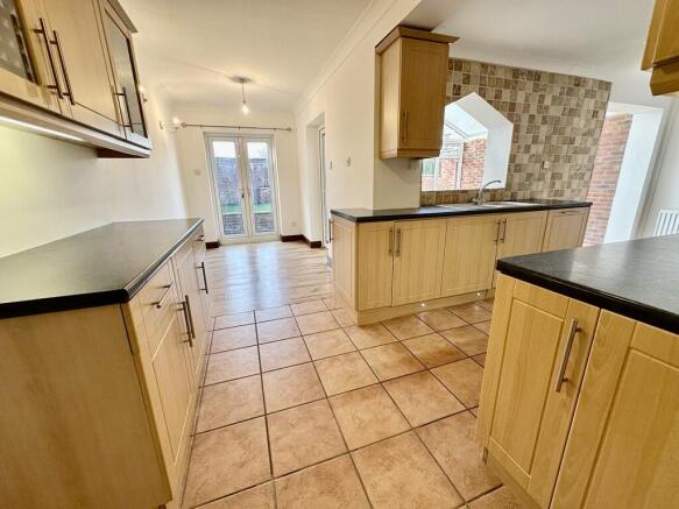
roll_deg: +0.7
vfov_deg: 85.7
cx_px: 340
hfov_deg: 102.1
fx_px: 275
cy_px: 254
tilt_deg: -15.6
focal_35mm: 14
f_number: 2.2
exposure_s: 1/100
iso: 100
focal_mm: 2.22
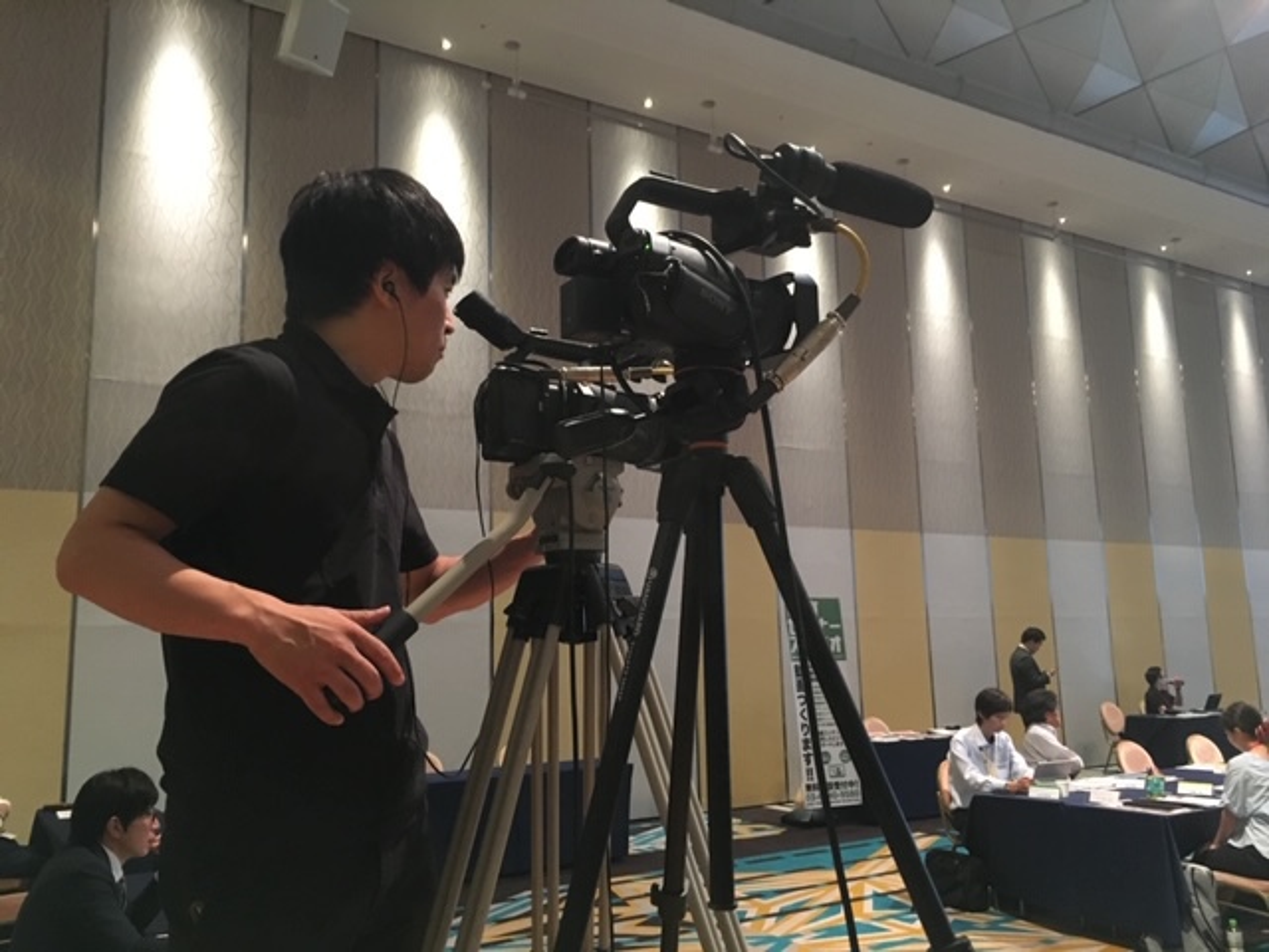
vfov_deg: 48.2
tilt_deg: +10.4
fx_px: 1063
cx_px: 634
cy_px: 476
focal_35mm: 29
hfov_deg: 61.7
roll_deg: +1.4
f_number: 2.2
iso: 250
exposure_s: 1/15
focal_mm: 4.15
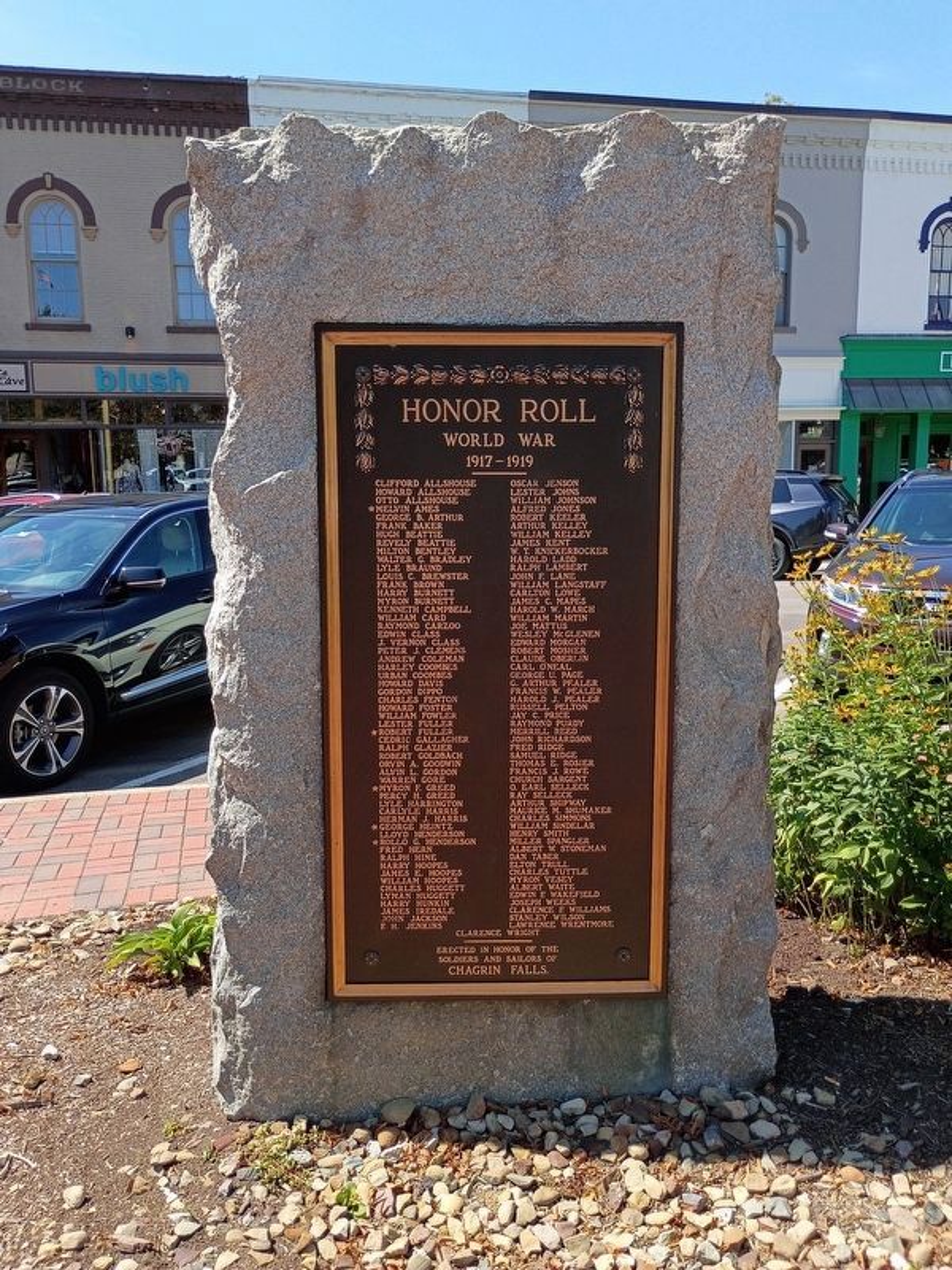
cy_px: 635
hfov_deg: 48.2
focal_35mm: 29
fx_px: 1063
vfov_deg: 61.7
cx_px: 476
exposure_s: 1/453
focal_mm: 4.27
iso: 100
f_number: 1.8
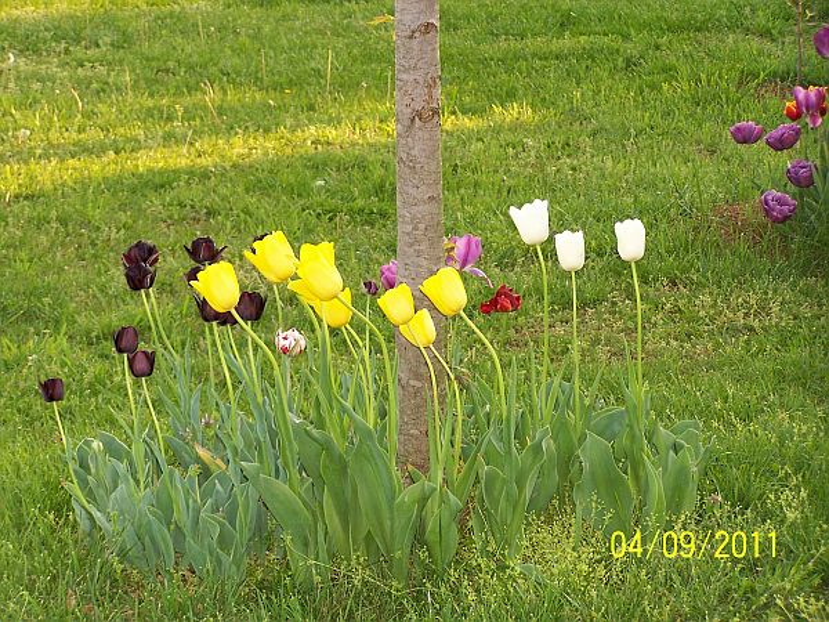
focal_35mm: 128
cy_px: 311
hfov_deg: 15.4
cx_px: 414
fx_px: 3065
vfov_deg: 11.6
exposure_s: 1/180
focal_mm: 21.2
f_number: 3.2
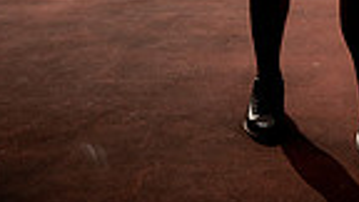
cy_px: -332
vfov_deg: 10.2
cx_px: 361
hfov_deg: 21.0
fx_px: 933
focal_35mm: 98
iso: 50
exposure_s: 1/250
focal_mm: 30
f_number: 7.1
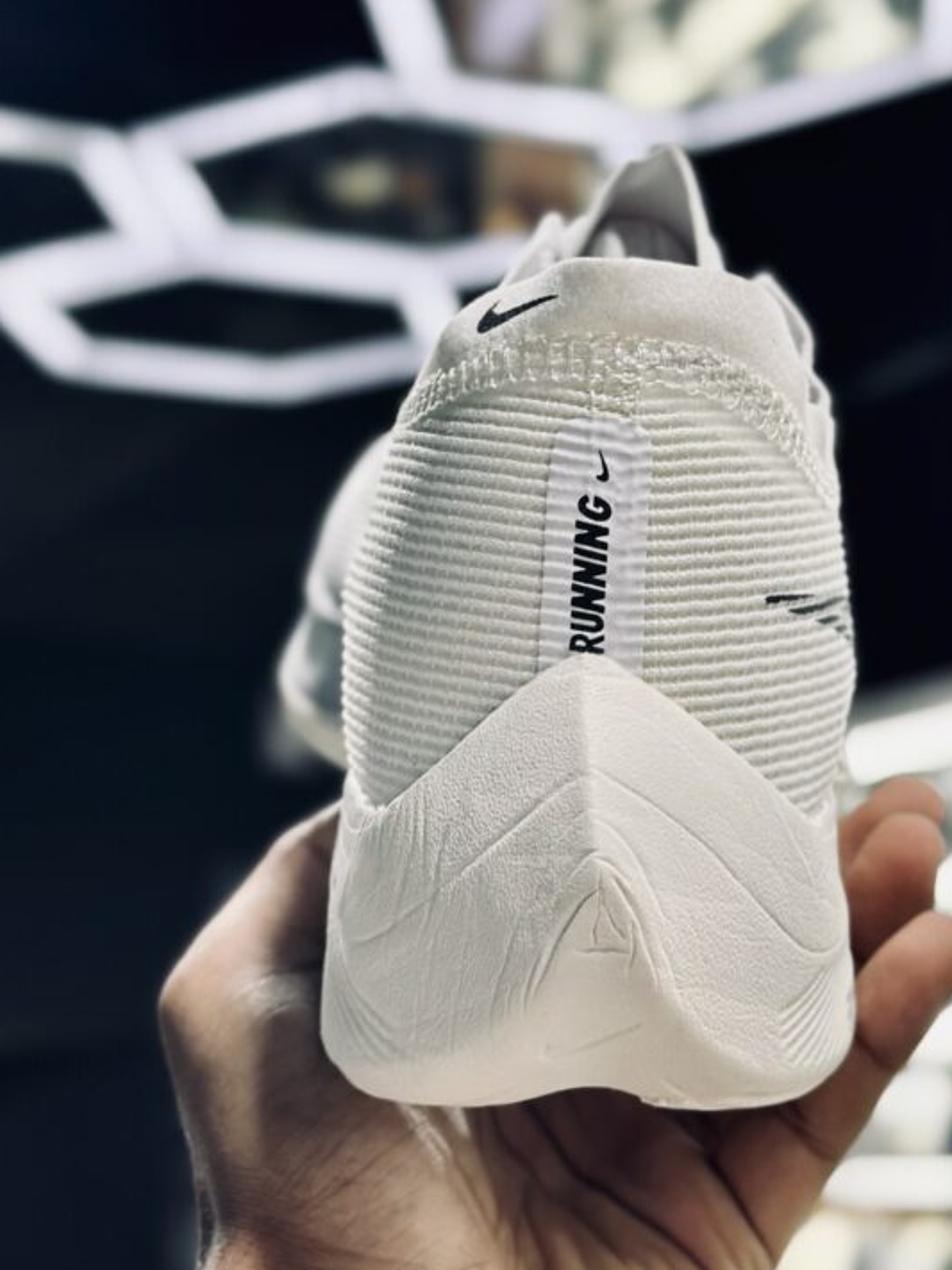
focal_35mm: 63
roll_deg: -1.4
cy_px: 658
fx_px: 2311
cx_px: 600
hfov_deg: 23.2
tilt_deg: +12.9
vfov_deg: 30.7
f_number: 1.78
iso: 80
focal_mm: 6.86
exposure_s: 1/100
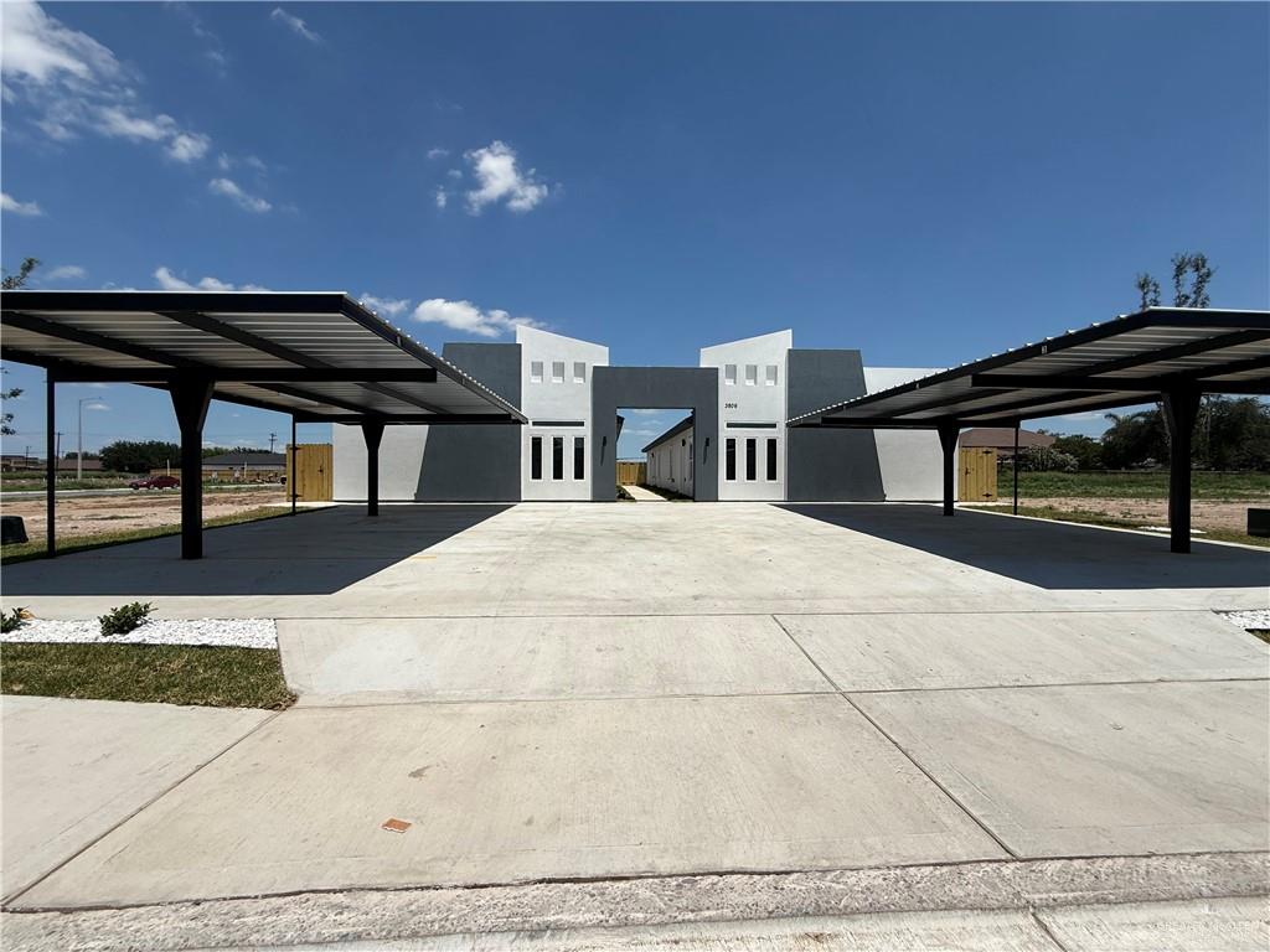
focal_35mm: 14
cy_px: 476
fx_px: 514
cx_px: 635
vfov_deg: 85.7
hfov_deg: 102.1
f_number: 2.2
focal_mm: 2.22
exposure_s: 1/6803
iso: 64
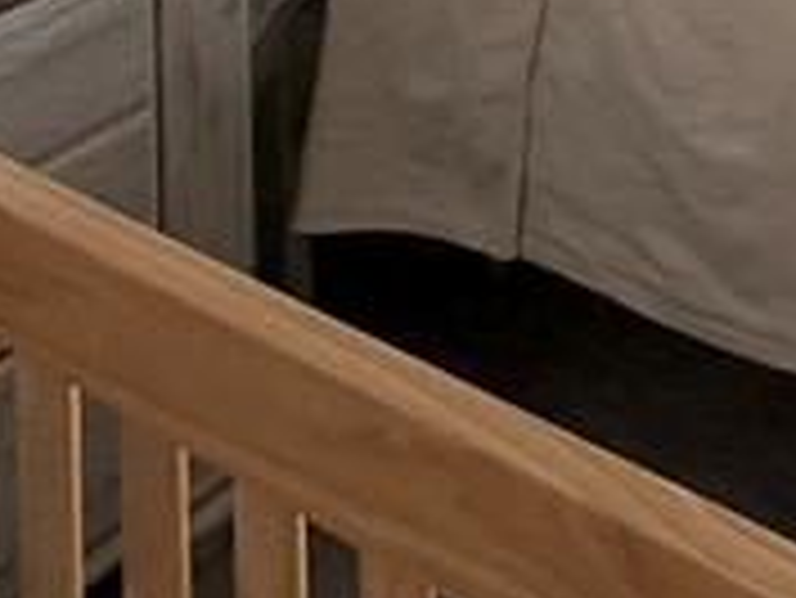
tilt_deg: -0.3
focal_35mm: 81
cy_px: -1034
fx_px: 1864
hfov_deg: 18.2
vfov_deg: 12.2
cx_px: 1489
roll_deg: +2.1
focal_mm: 2.22
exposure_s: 1/105
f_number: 2.2
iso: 320
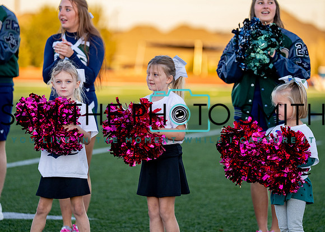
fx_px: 1754
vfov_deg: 7.6
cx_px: 150
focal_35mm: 190
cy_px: 99
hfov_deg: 10.6
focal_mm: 155
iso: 500
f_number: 2.8
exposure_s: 1/1250
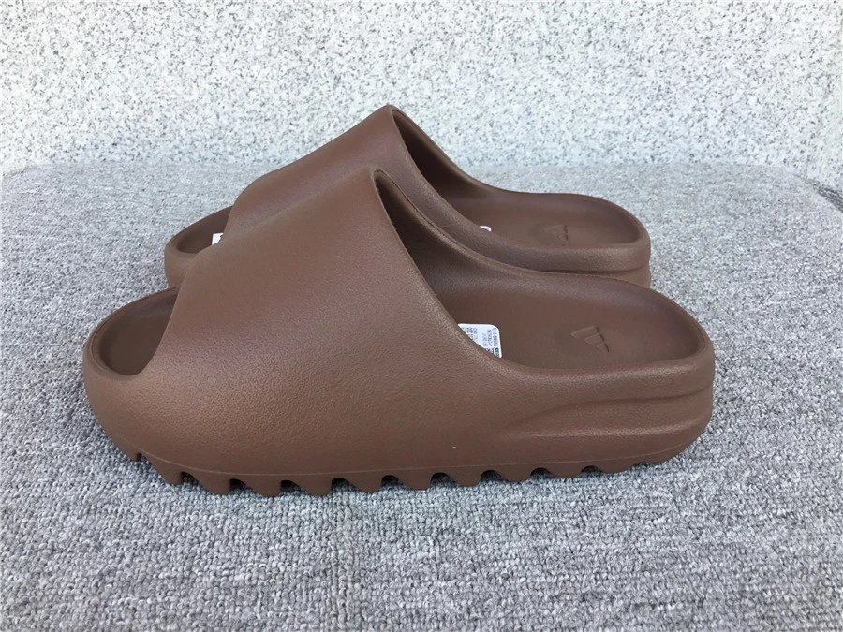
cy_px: 316
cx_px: 422
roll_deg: +0.3
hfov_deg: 58.4
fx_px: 755
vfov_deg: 45.4
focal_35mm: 31
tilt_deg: -27.5
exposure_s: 1/120
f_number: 2.4
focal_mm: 3.3
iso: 32
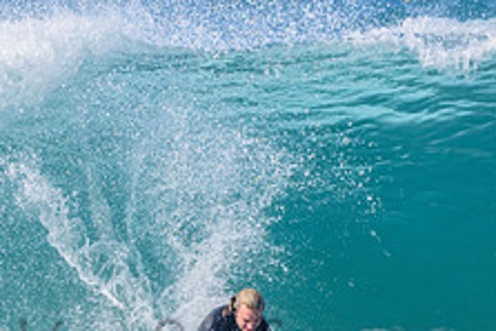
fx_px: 26897
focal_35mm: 1951
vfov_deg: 0.7
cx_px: 249
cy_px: 334
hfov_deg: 1.1
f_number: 5.6
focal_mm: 500
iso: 360
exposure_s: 1/2000
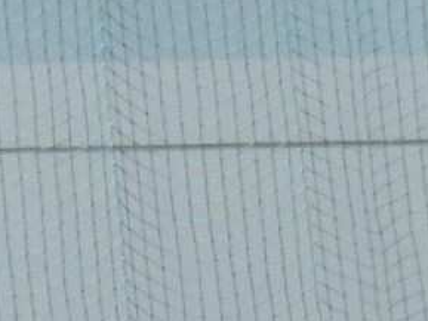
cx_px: -800
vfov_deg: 1.1
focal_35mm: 1384
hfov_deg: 1.4
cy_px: 985
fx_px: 17119
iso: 560
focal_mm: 35.7
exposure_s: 1/2000
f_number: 4.5
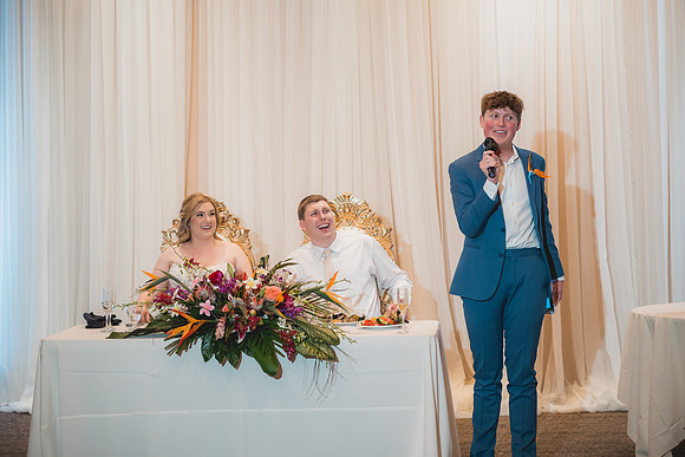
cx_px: 342
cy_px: 228
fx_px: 1618
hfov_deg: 23.9
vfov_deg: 16.1
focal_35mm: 85
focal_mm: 85
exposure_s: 1/320
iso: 1250
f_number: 2.2
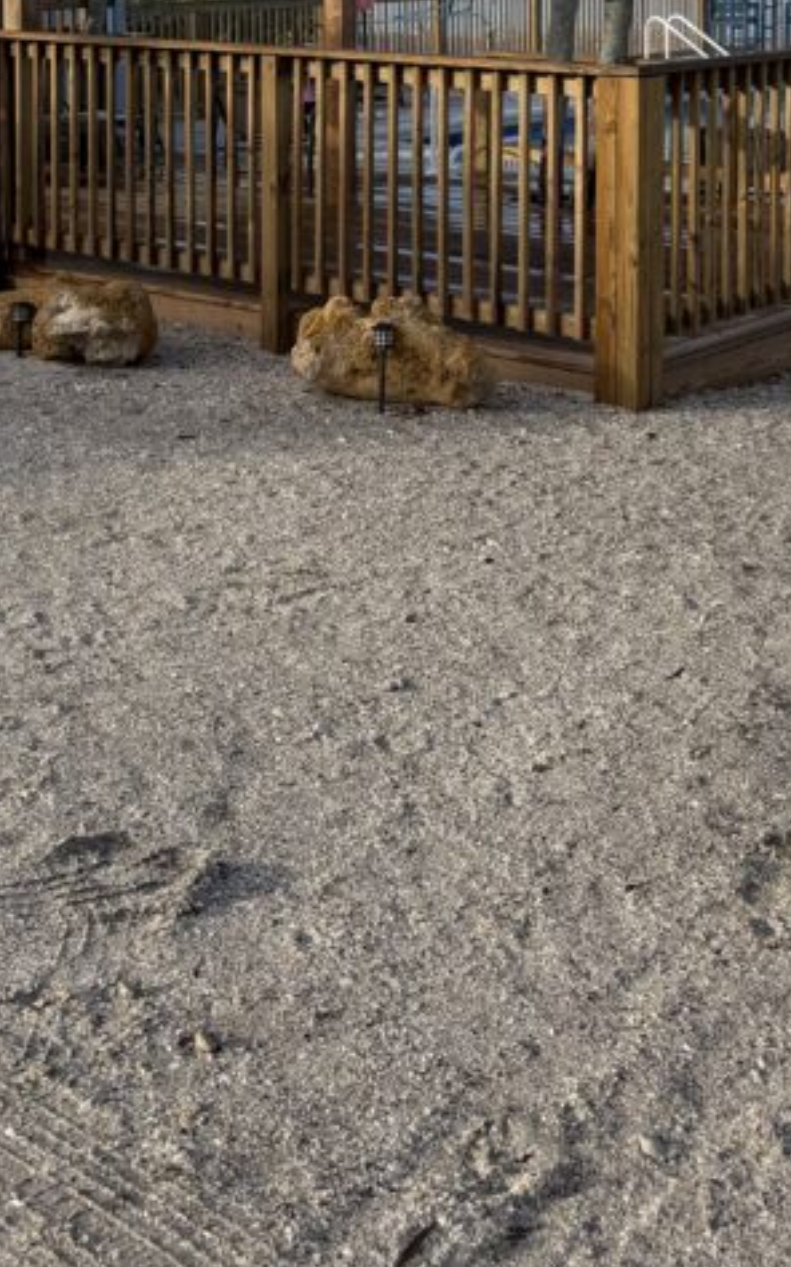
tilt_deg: -3.8
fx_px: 1898
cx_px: 313
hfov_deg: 23.5
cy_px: 37
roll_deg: +0.2
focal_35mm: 55
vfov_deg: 34.1
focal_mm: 6.76
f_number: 1.78
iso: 80
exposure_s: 1/3584
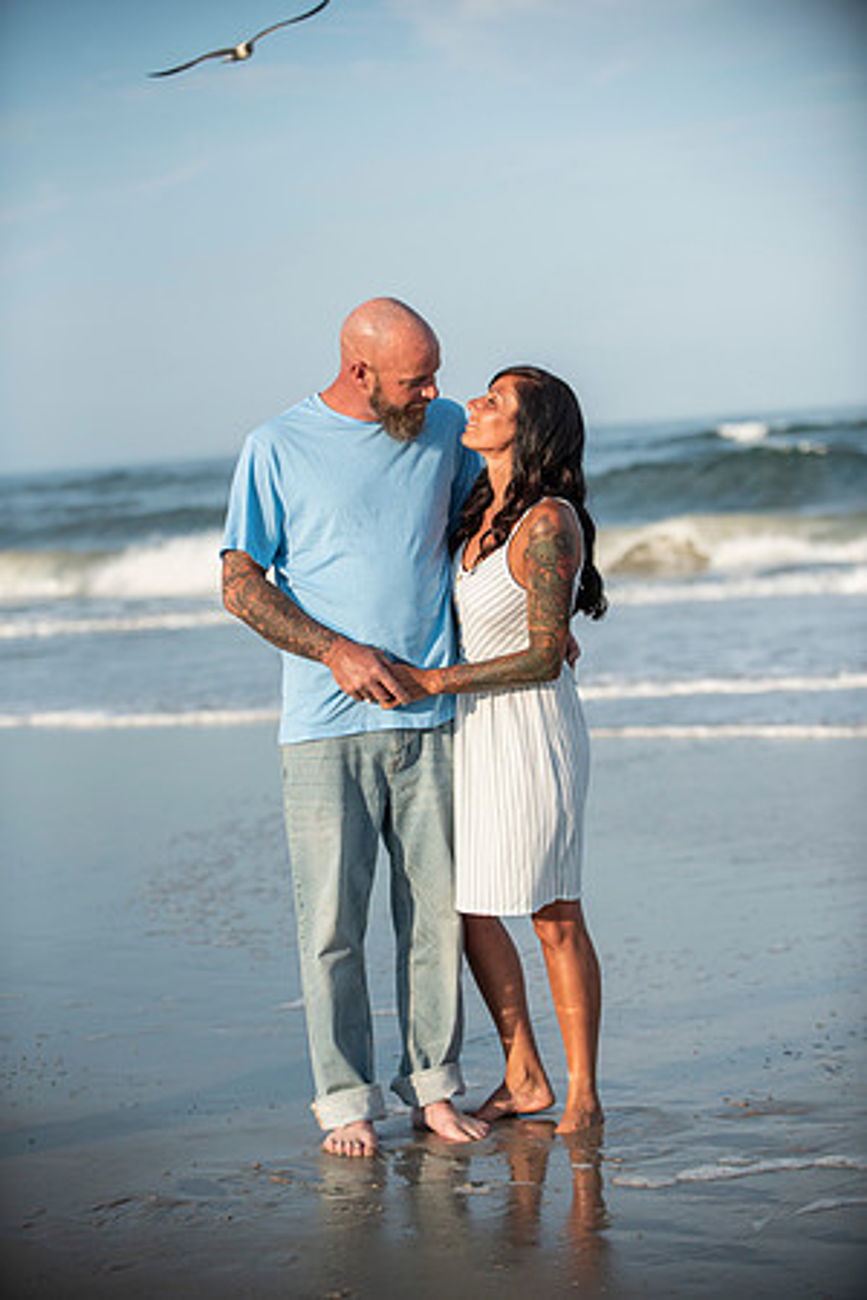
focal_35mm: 95
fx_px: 3432
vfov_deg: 21.5
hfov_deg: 14.4
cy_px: 650
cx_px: 434
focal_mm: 95
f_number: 3.2
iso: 250
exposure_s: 1/4000
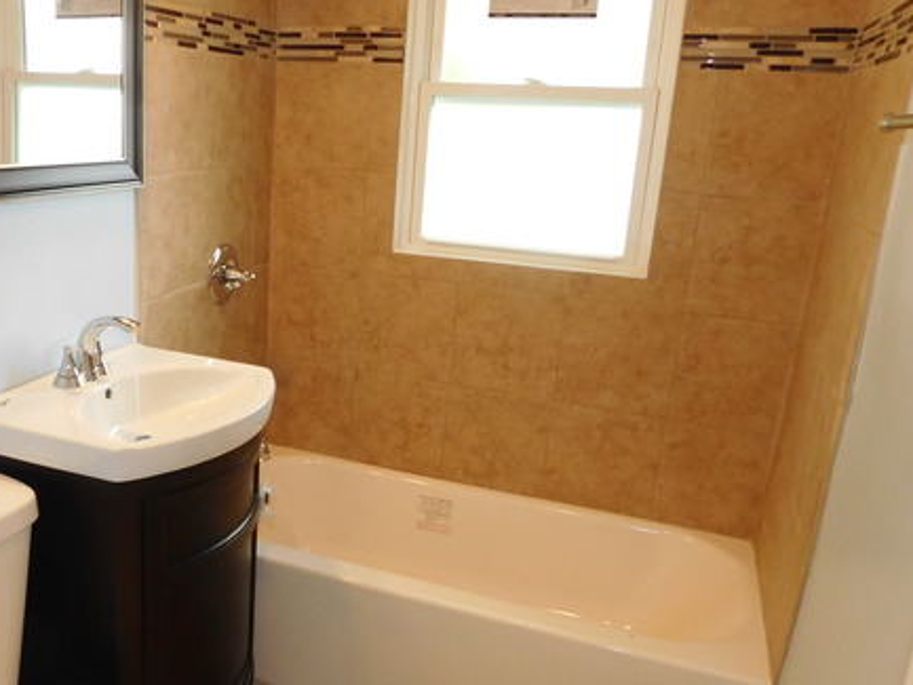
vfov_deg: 41.8
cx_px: 276
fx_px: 897
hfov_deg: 52.5
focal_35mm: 34
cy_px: 365
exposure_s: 1/30
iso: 320
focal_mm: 4
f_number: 3
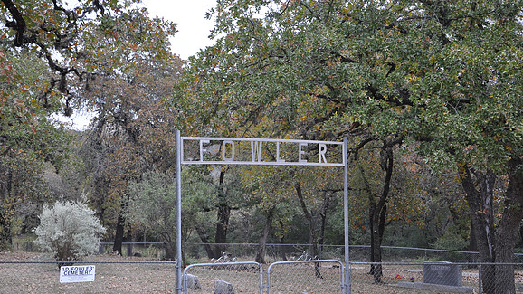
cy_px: 171
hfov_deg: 33.3
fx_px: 874
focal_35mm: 63
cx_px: 262
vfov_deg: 19.1
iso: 200
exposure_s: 1/40
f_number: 6.3
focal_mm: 40
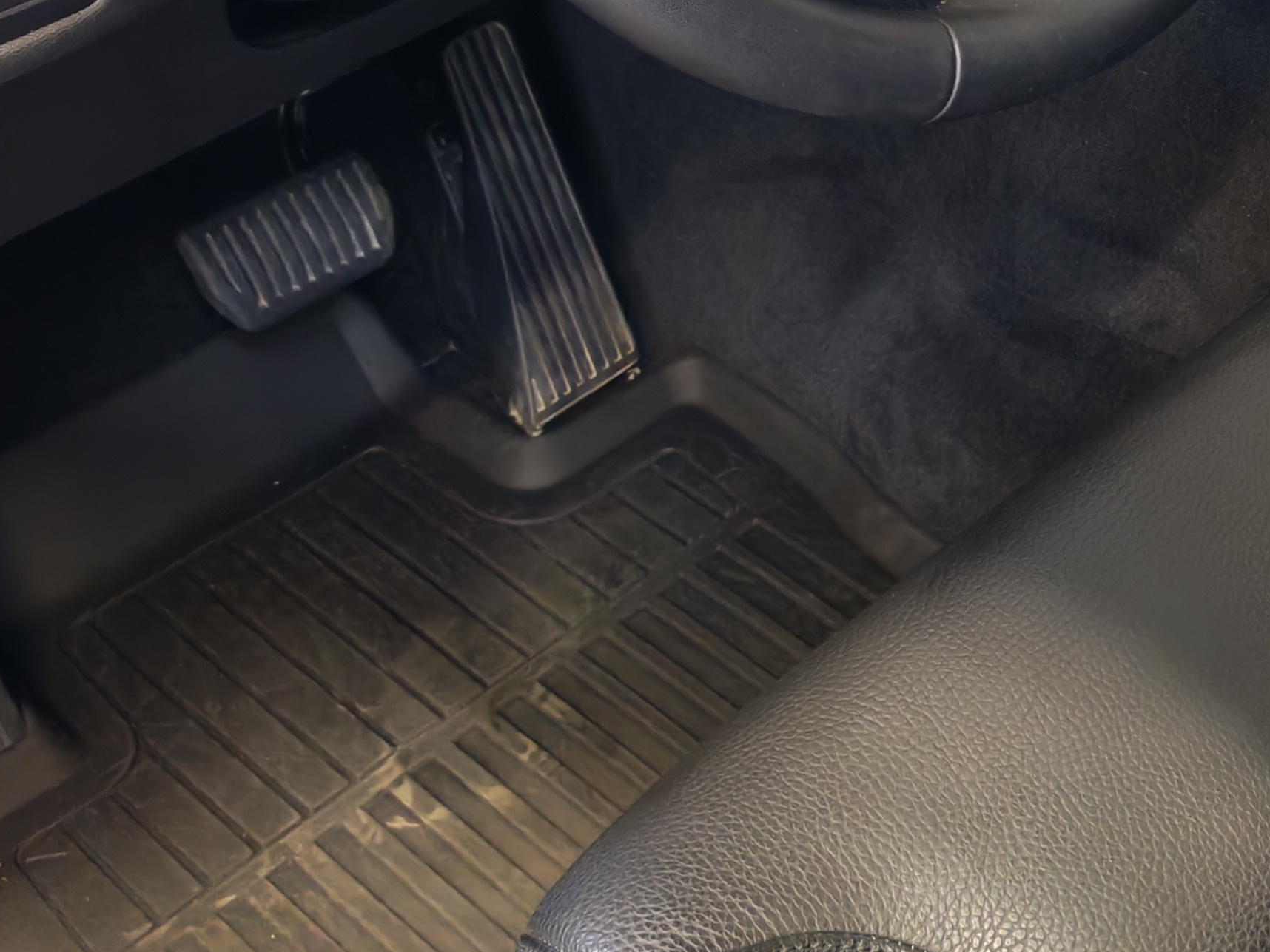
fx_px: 2715
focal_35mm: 74
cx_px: 1237
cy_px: -178
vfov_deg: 18.9
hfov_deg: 25.2
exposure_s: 1/50
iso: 1000
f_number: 1.9
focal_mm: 6.12
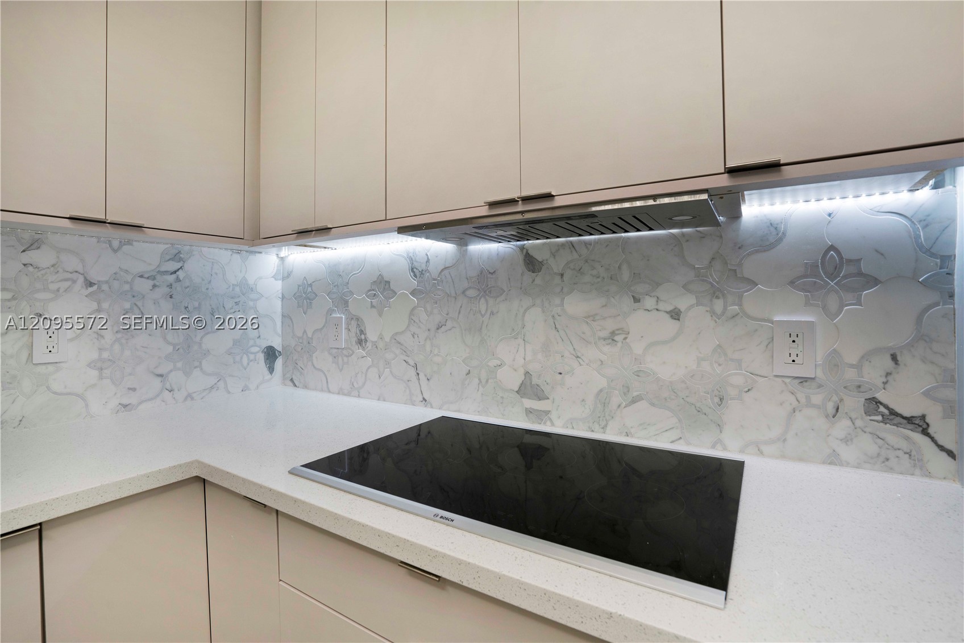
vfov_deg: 73.8
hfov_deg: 96.7
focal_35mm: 16
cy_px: 322
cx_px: 482
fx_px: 428
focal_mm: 16
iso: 400
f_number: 8
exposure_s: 1/50
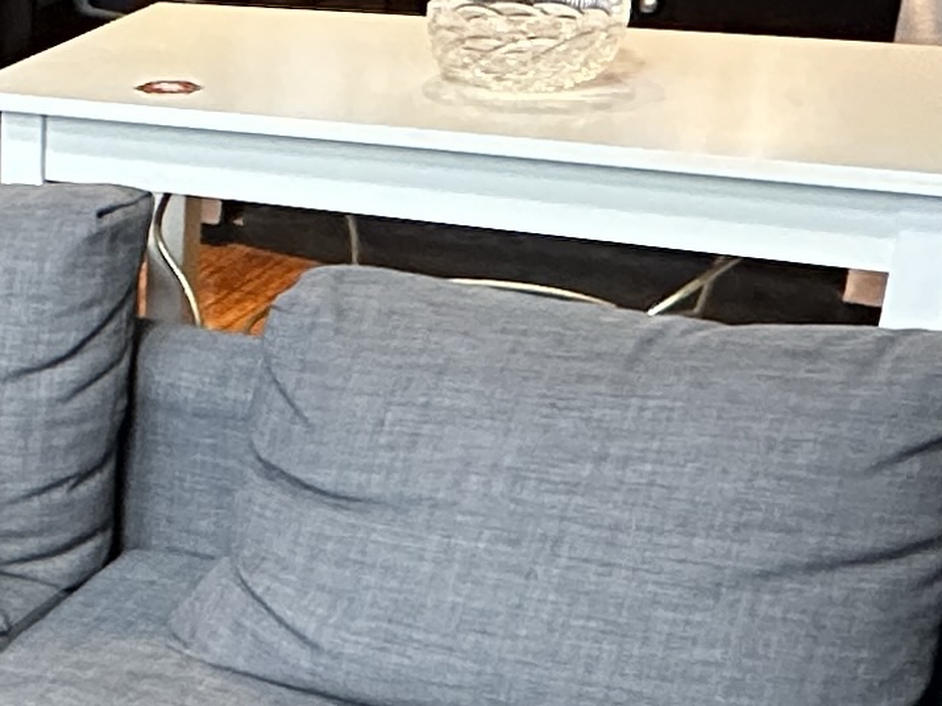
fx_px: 2149
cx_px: -432
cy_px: 536
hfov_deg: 21.2
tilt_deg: -25.4
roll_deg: +3.9
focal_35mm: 79
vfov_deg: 18.5
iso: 800
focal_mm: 2.22
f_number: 2.2
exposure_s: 1/60
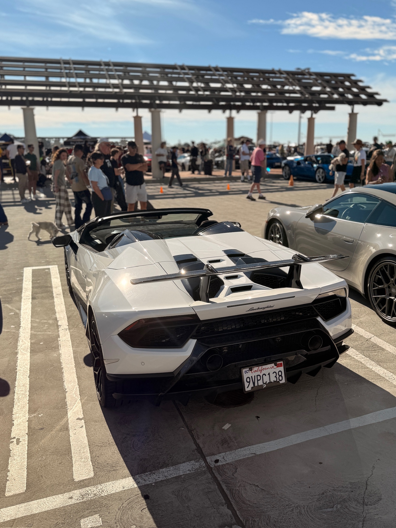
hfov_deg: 56.8
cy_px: 264
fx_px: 366
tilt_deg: -13.7
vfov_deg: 71.6
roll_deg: +0.9
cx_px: 198
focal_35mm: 24
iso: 80
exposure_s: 1/3953
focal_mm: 6.76
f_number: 1.78
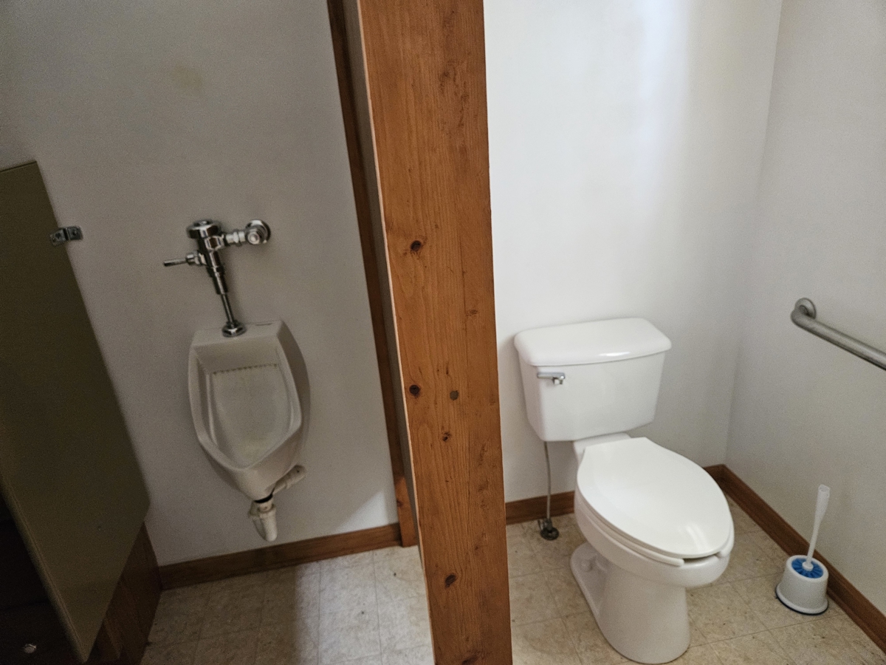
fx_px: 589
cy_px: 332
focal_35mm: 23
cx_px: 443
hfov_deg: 73.9
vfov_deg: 58.9
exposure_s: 1/60
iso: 800
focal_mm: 5.4
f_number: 1.8
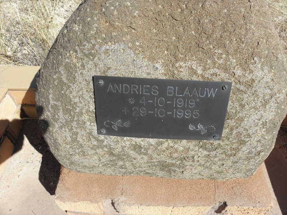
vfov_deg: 53.1
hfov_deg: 67.3
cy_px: 108
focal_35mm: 26
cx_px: 144
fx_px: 216
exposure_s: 1/250
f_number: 5.6
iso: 64
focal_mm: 4.6
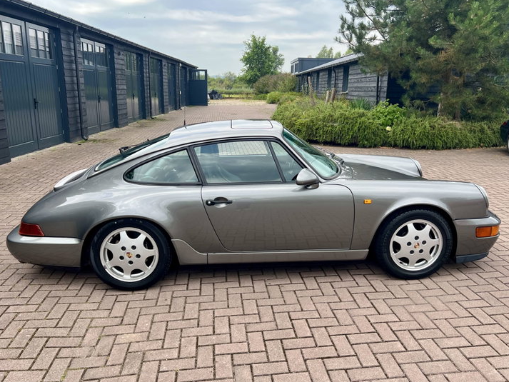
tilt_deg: -13.4
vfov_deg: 49.7
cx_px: 261
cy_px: 184
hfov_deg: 63.4
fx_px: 412
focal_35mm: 28
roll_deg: -1.6
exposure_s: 1/1135
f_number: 1.5
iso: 50
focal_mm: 5.7
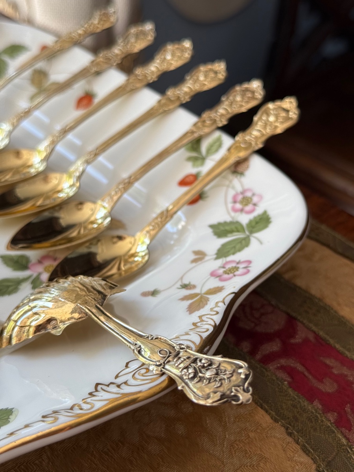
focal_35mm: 48
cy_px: 236
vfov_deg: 39.7
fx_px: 654
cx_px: 177
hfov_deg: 30.3
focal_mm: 6.76
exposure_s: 1/236
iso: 100
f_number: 1.78
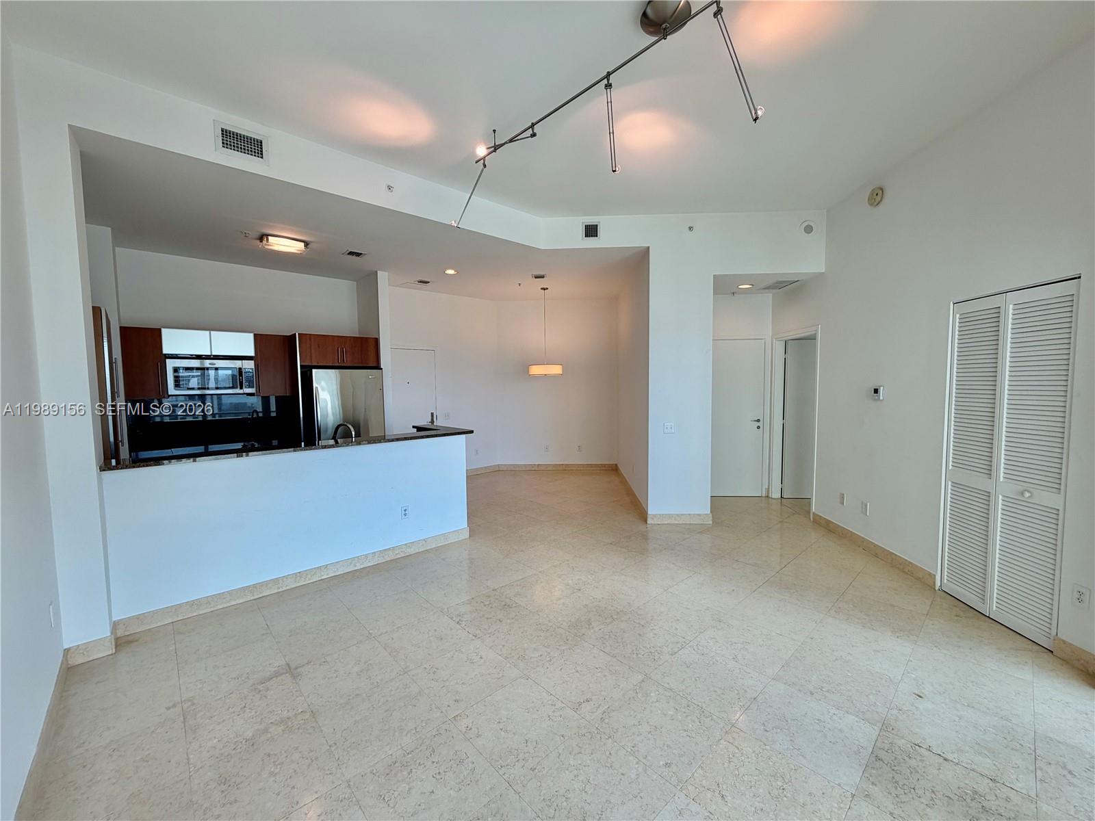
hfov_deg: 102.1
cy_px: 410
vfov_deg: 85.7
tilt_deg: -3.9
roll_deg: +1.1
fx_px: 443
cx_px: 548
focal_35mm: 14
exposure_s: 1/120
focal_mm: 2.22
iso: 25
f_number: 2.2
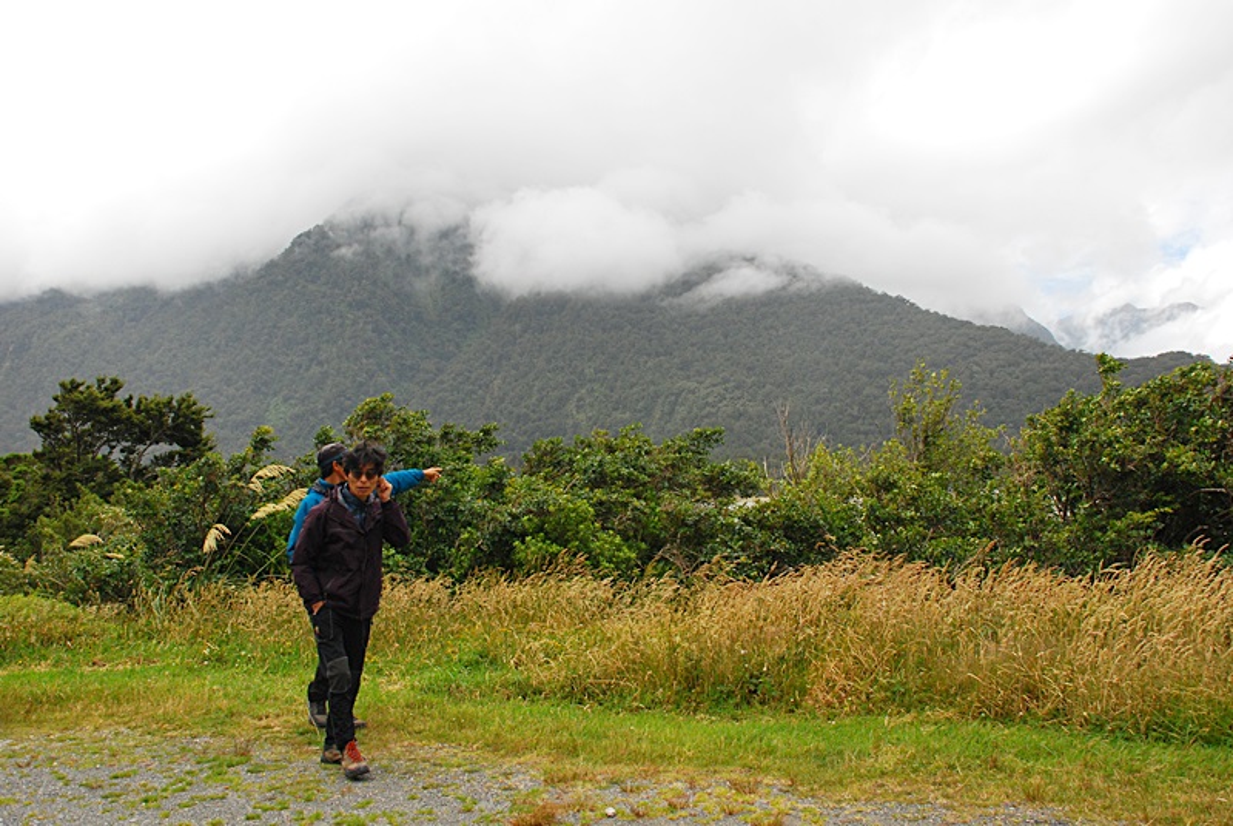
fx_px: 1029
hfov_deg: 61.9
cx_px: 616
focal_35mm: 30
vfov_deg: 43.7
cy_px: 413
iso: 400
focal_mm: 20
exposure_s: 1/1000
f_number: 5.6
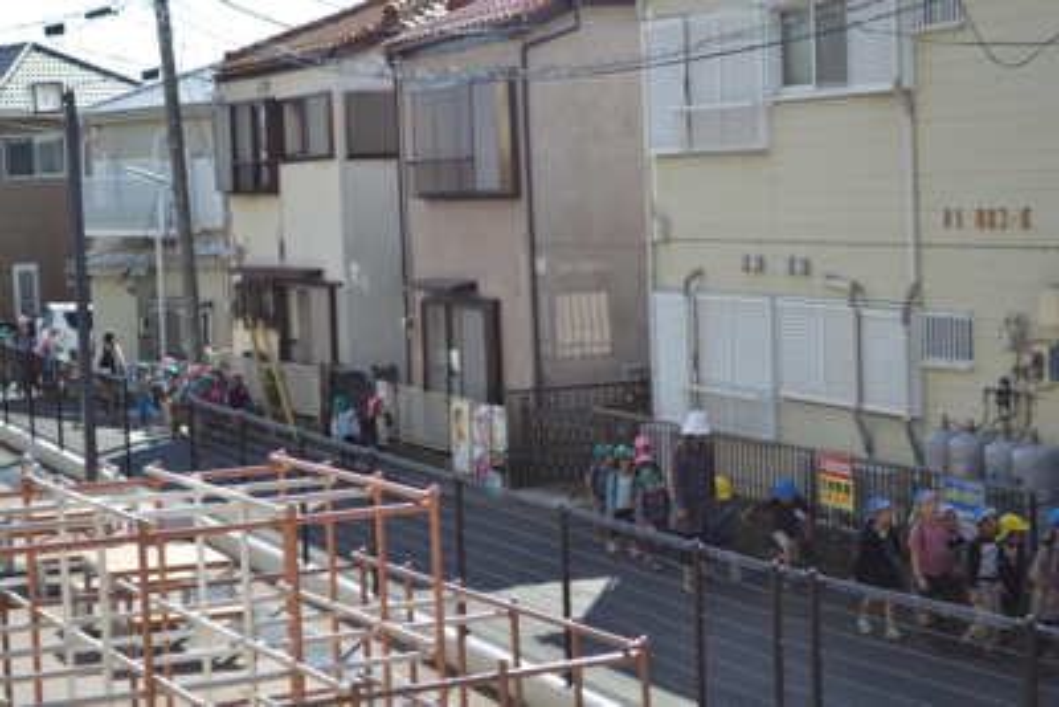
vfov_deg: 16.6
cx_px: 530
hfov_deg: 24.6
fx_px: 2428
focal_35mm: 82
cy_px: 354
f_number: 6.3
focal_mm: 55
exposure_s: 1/160
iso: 100
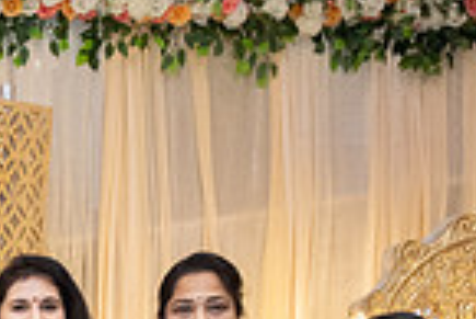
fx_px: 1694
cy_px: 626
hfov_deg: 14.3
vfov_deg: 10.0
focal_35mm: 128
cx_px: -361
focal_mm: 31.5
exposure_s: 1/160
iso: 1600
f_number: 4.5
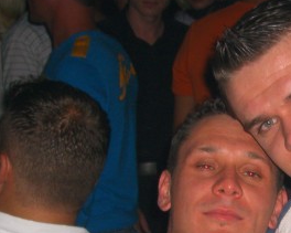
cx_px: 315
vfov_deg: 11.2
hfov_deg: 13.9
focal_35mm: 136
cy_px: 251
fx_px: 1171
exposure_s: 1/60
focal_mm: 9.5
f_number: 3.1
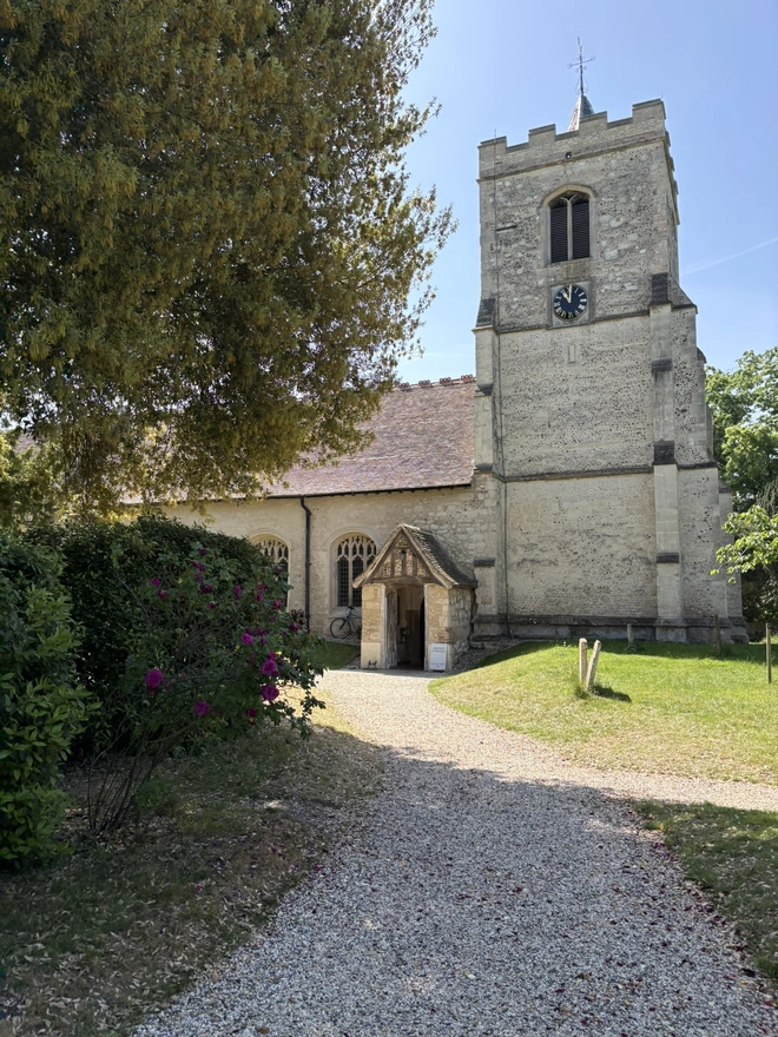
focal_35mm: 26
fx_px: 779
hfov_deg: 53.1
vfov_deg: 67.3
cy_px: 518
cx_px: 389
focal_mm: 5.96
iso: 50
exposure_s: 1/1751
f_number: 1.6
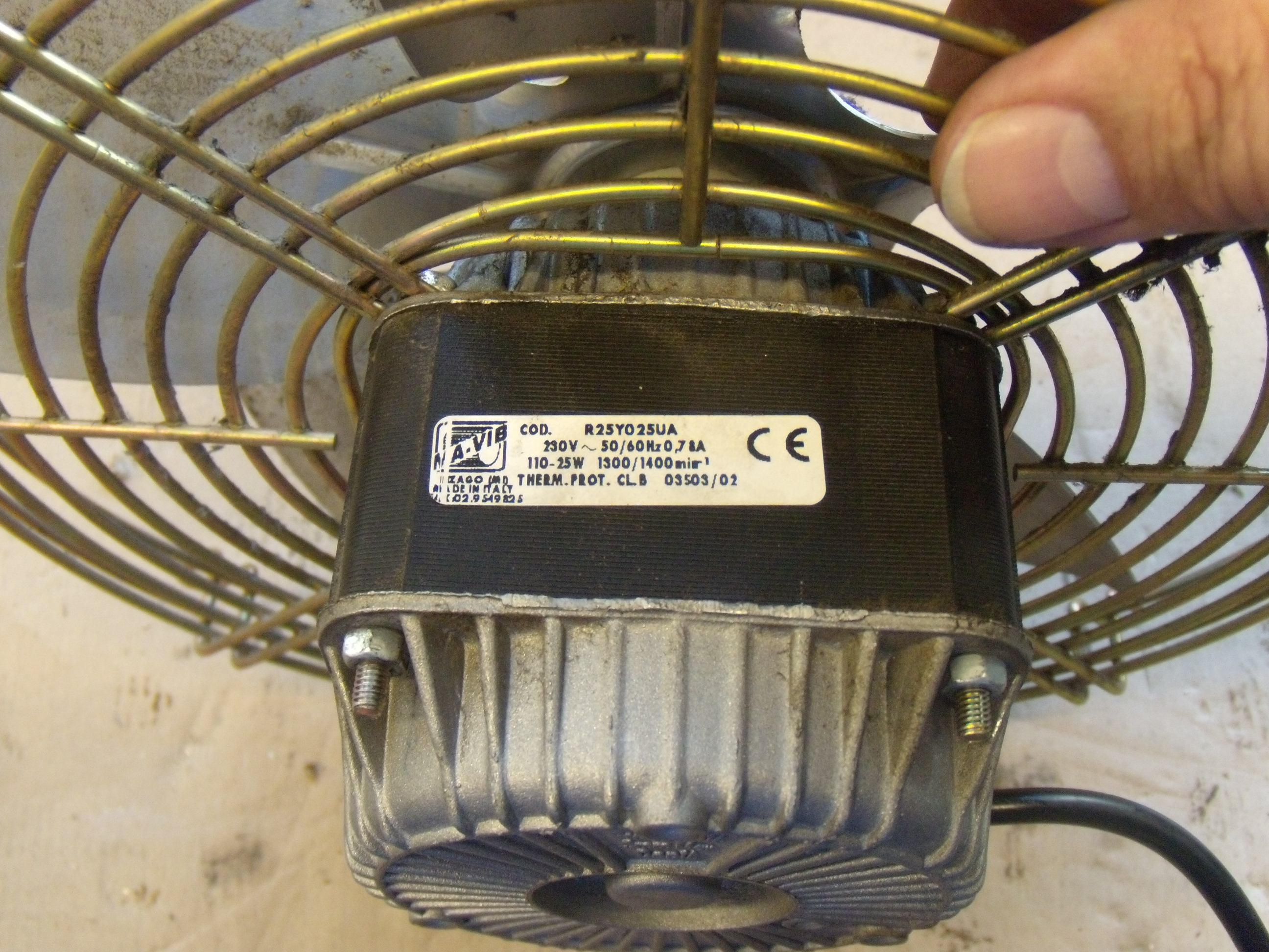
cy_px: 476
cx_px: 634
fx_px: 1320
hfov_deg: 51.4
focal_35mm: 36
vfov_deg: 39.7
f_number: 3.6
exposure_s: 1/40
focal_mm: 6.4
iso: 400
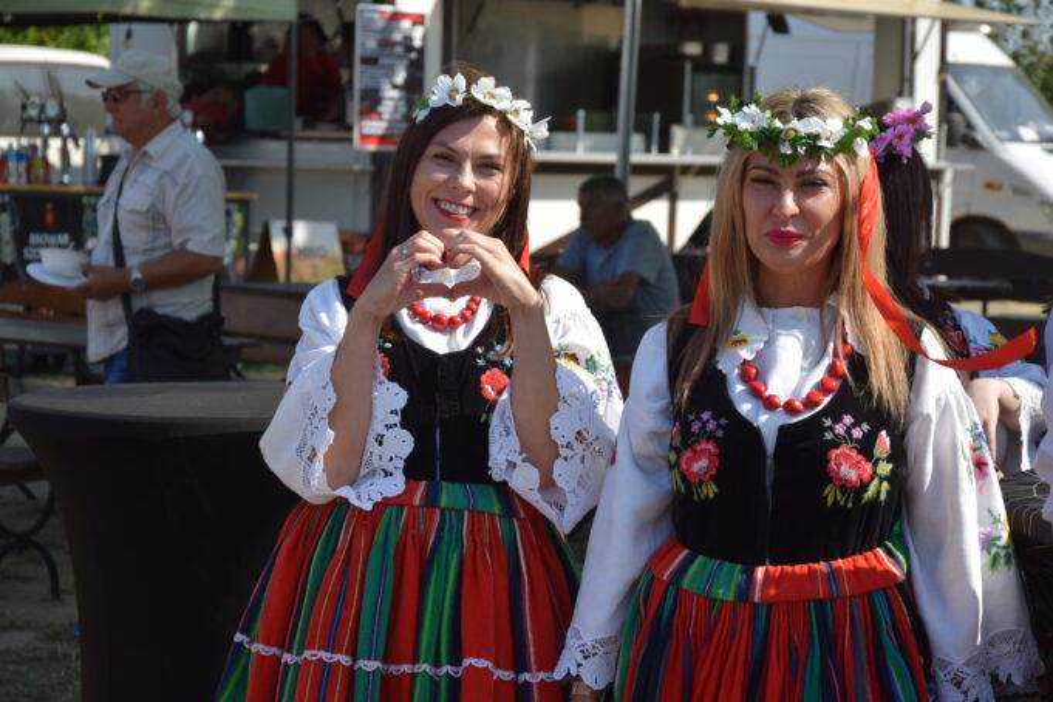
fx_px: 3290
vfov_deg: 12.2
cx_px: 526
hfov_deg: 18.2
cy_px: 351
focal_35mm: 112
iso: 400
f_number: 6.3
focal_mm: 75
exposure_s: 1/1600
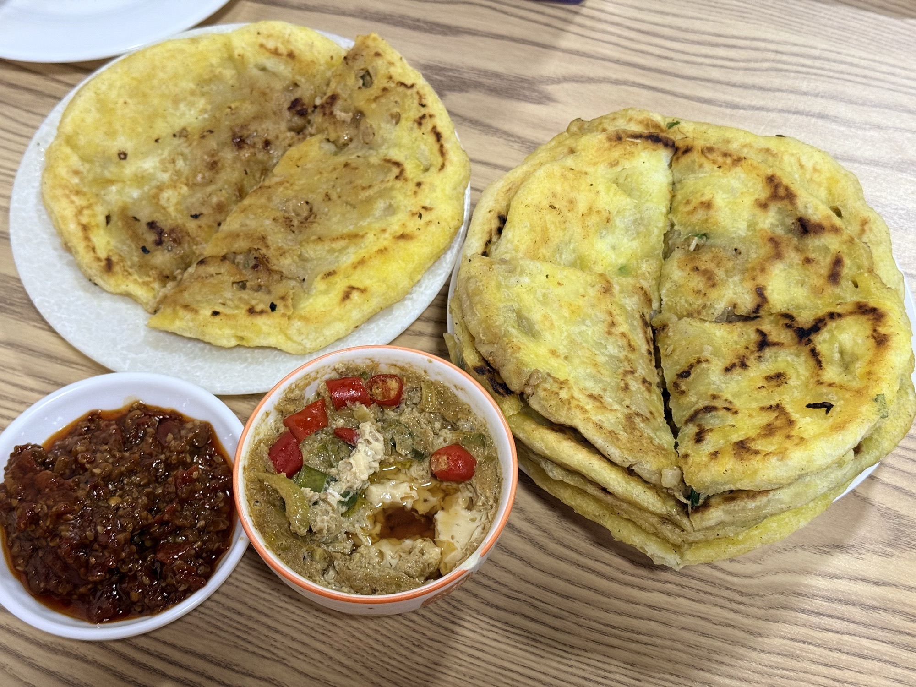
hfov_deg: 39.7
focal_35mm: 48
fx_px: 1270
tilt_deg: -59.2
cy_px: 344
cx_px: 458
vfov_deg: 30.3
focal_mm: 6.76
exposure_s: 1/50
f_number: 1.78
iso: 160
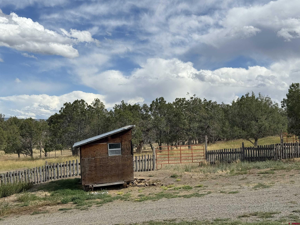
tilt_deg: +3.8
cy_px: 112
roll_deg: -0.6
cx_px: 150
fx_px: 416
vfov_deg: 30.3
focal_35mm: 48
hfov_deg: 39.7
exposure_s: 1/6536
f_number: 1.78
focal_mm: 6.76
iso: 64
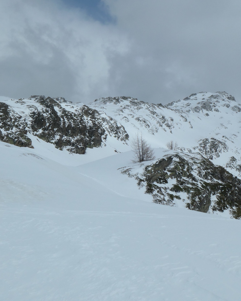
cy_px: 143
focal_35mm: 59
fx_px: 526
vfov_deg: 31.9
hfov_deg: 25.7
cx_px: 156
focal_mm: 12
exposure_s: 1/2000
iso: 200
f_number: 8
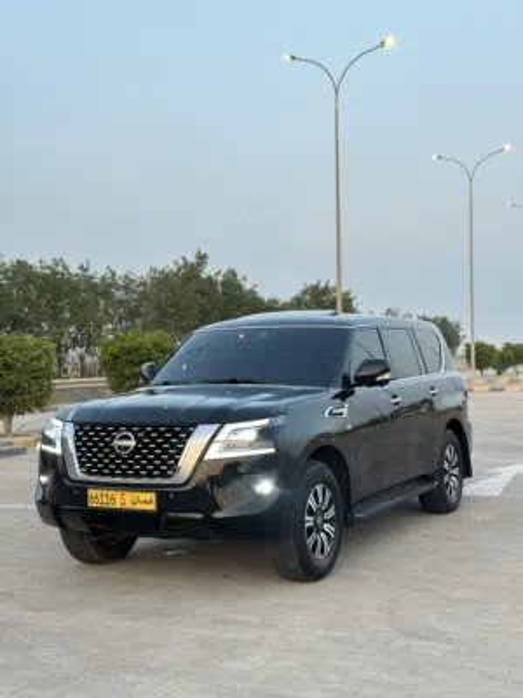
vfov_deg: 39.7
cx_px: 262
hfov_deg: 30.3
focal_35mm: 48
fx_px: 967
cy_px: 349
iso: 80
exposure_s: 1/196
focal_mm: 6.86
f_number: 1.78
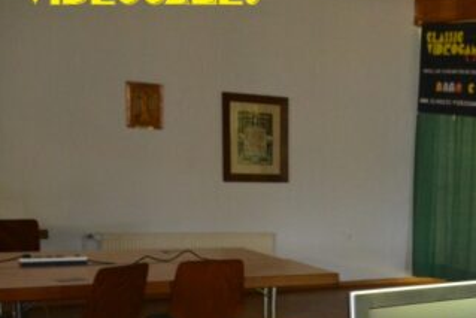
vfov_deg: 20.3
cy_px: 312
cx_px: 571
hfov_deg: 27.3
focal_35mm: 65
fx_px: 860
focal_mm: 18
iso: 2500
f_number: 3.5
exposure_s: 1/60
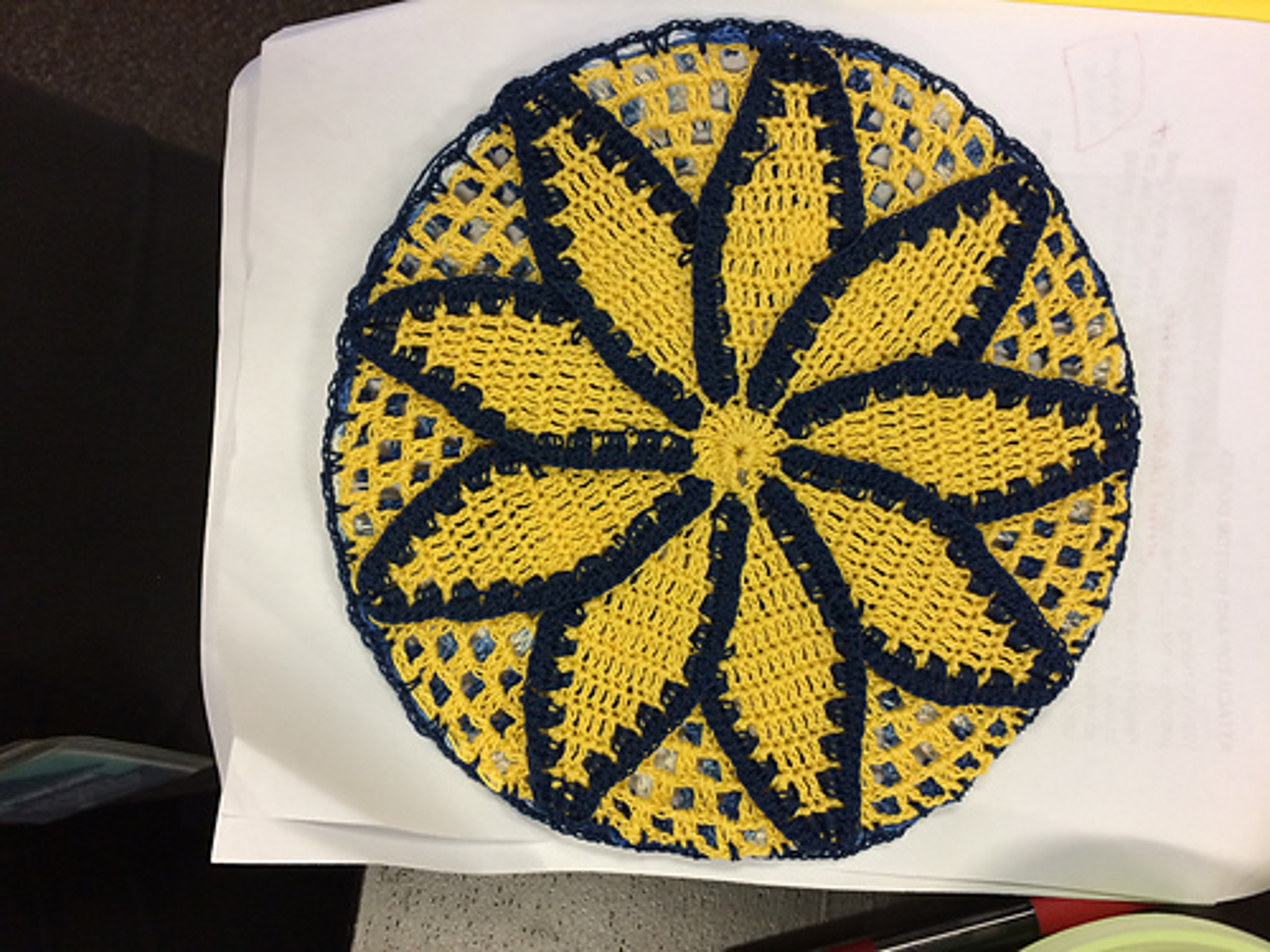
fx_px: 1064
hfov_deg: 61.7
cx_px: 635
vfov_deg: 48.2
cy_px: 476
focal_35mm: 29
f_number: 2.2
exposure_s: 1/30
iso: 64
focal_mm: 4.15
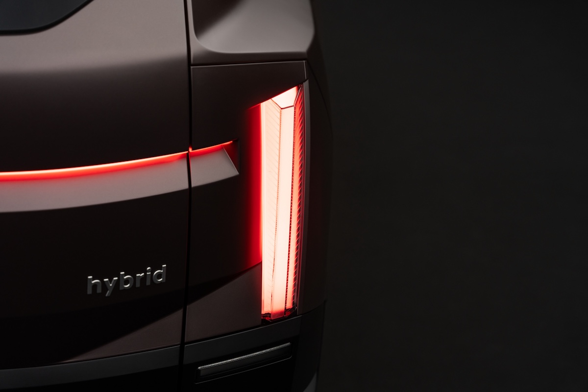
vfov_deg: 19.5
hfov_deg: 28.8
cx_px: 294
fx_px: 1143
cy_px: 196
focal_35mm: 70
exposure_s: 1/50
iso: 400
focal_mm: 70
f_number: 3.5
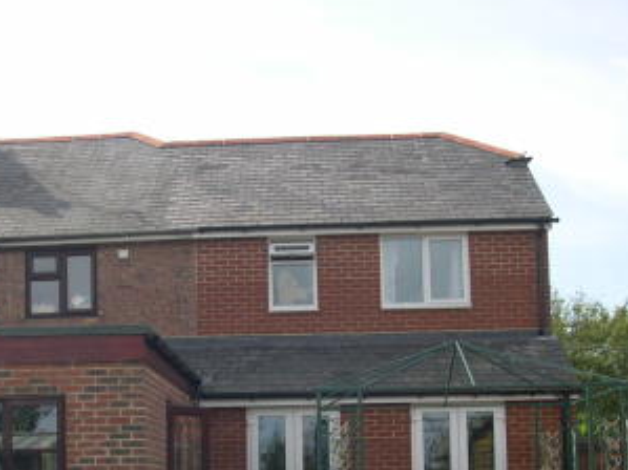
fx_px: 1179
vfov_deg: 22.2
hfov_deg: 29.5
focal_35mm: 65
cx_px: 172
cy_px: 386
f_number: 7.6
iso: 100
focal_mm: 8
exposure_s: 1/111
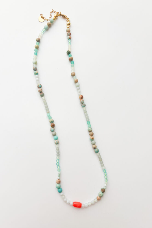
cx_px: 68
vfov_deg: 65.5
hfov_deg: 46.3
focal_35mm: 28
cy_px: 114
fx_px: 177
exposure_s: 1/120
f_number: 1.6
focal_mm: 5.1
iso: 125
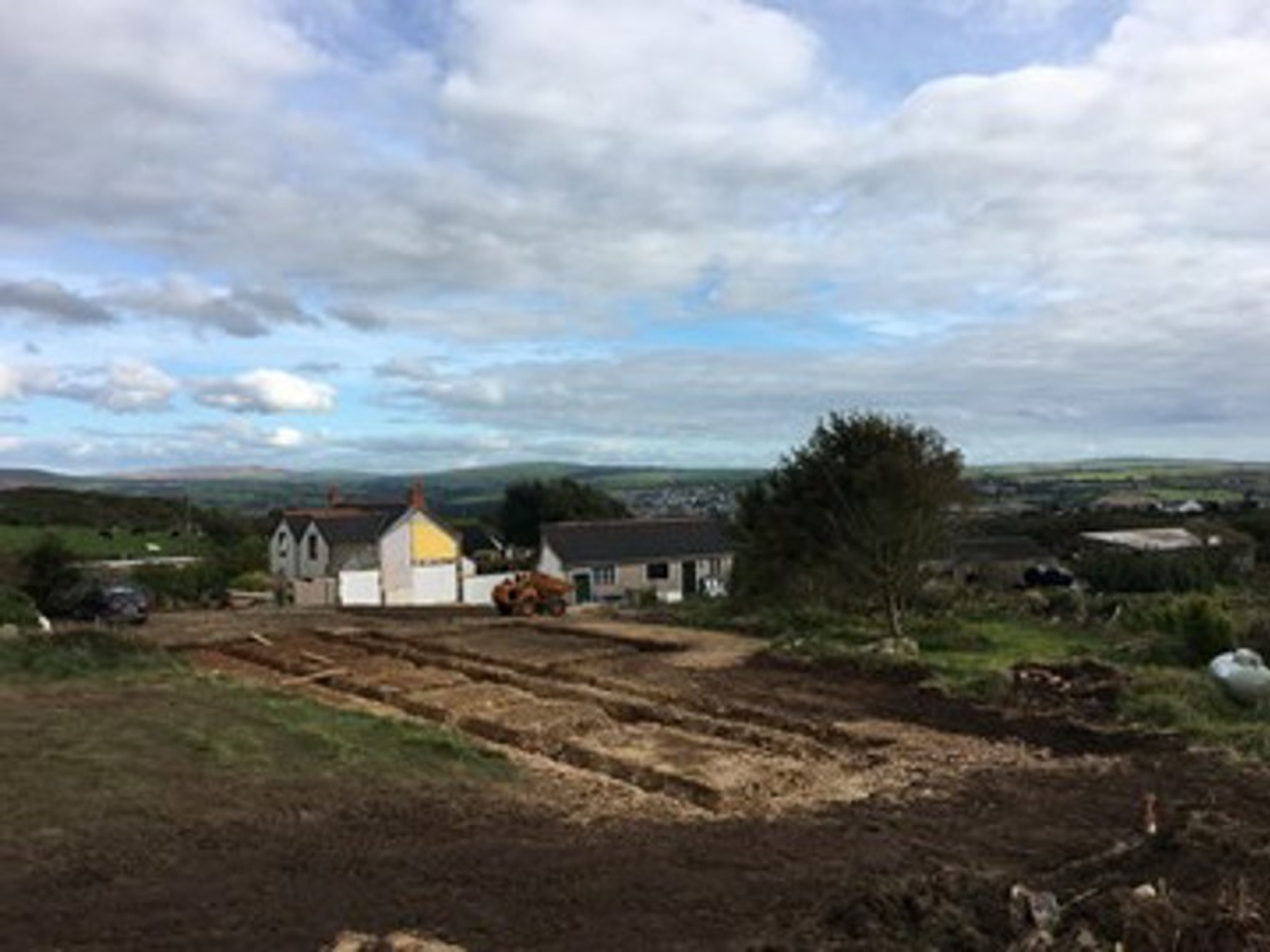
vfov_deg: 48.2
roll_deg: +1.6
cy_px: 476
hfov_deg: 61.7
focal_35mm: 29
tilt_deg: -0.1
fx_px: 1064
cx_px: 635
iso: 25
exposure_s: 1/1115
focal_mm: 4.15
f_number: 2.2
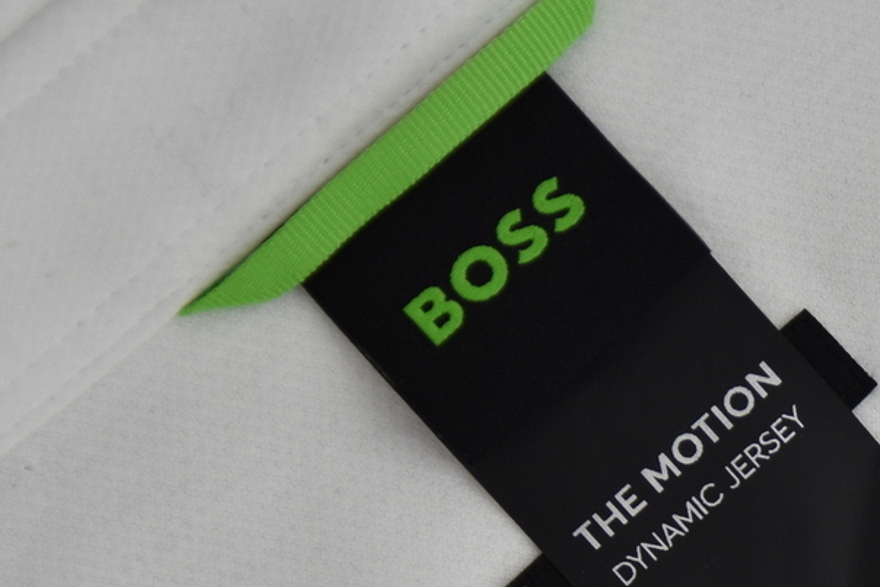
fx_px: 4277
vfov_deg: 7.7
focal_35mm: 175
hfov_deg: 11.6
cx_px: 1001
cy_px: 776
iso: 320
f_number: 2.8
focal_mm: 44
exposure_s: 1/500
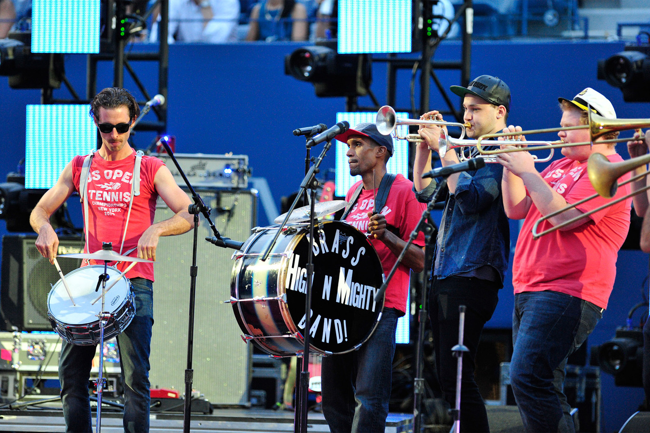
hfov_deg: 6.9
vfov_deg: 4.6
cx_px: 325
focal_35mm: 300
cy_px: 216
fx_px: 5416
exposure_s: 1/400
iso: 3200
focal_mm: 300
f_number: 4
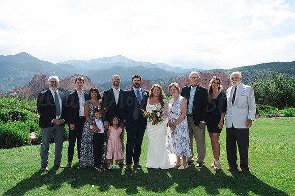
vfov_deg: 42.3
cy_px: 98
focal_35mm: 31
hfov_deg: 60.3
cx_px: 148
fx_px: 254
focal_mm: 31
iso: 125
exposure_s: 1/200
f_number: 7.1
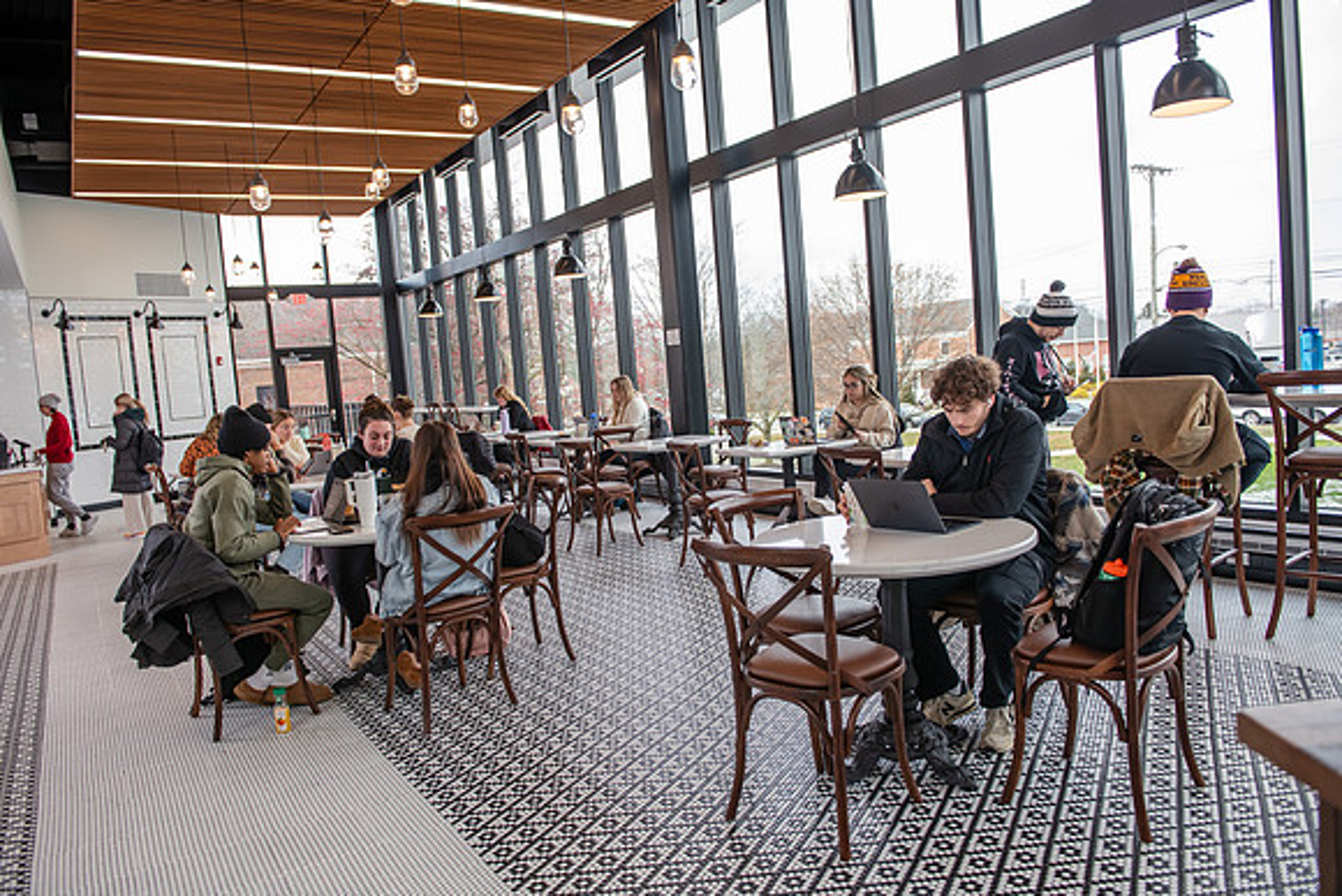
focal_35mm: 27
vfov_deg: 48.0
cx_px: 671
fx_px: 1007
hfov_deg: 67.4
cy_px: 448
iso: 500
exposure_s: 1/250
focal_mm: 27
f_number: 3.5
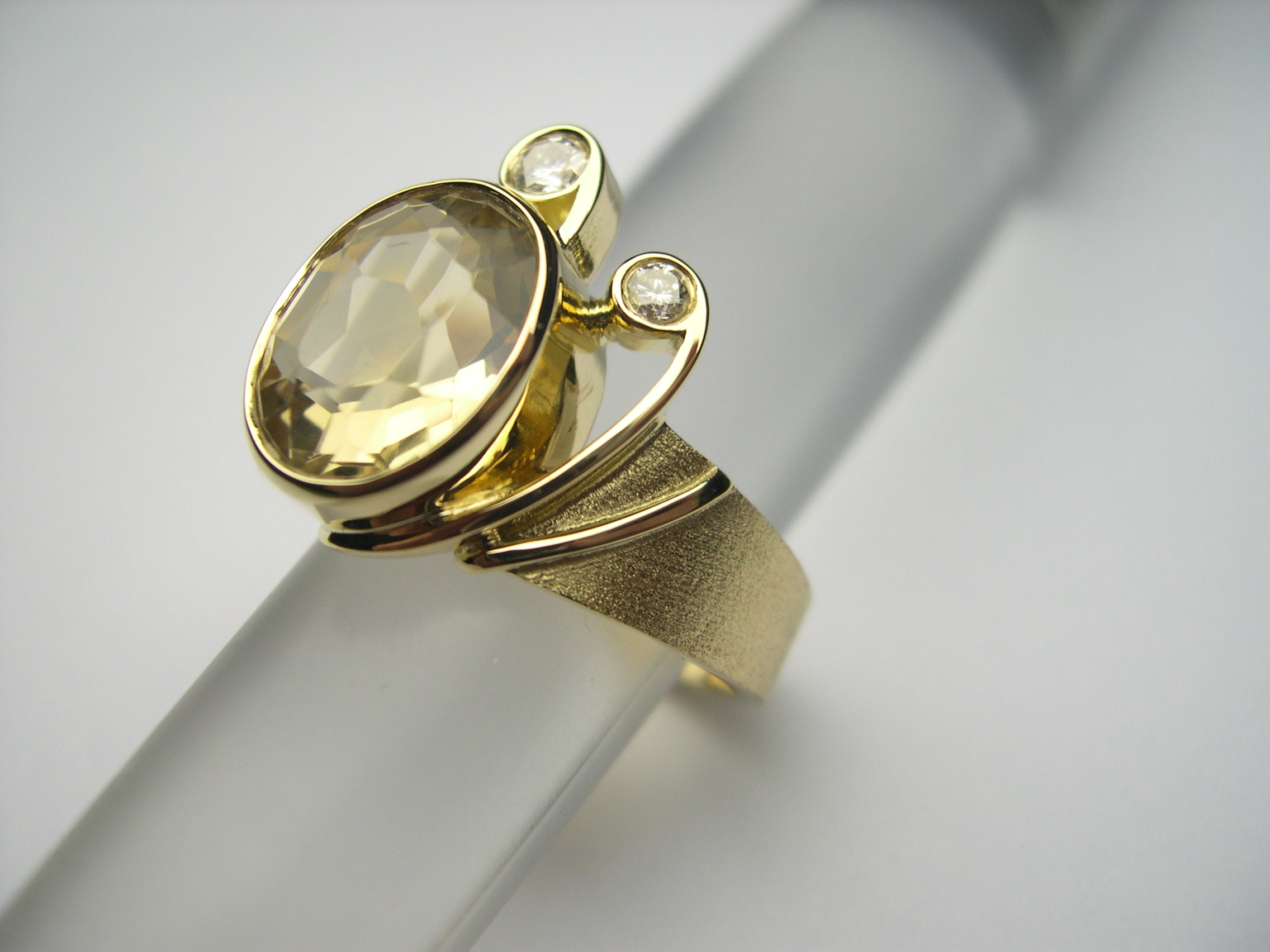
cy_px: 476
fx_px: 1394
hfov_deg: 49.0
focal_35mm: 38
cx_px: 635
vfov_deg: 37.7
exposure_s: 1/311
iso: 100
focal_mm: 8
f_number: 2.8
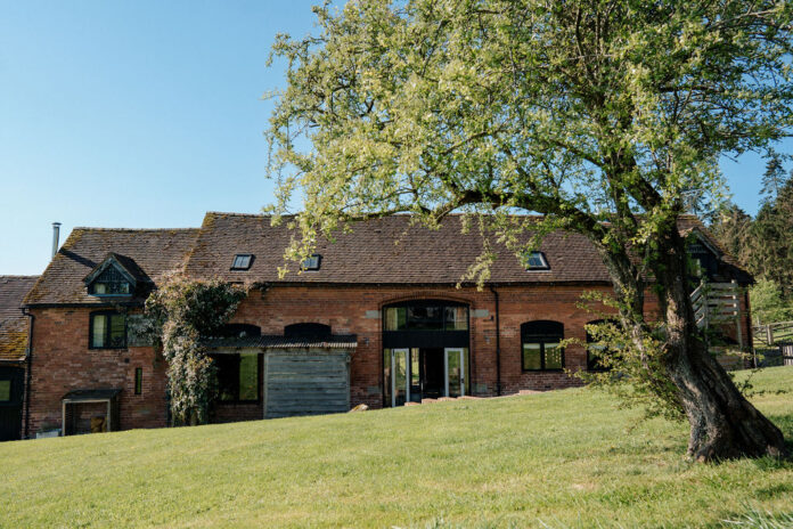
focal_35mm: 25
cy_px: 264
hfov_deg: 70.9
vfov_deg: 50.8
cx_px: 384
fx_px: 556
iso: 320
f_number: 4.5
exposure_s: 1/1250
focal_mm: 24
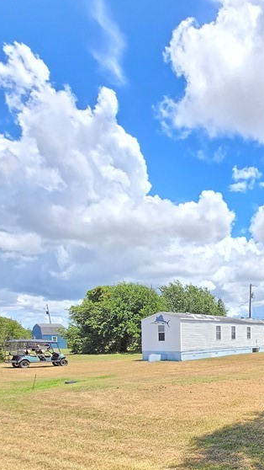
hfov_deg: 36.5
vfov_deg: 68.3
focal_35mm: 26
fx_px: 323
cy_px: 339
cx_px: 299
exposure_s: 1/432
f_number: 2.2
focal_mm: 1.7
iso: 25
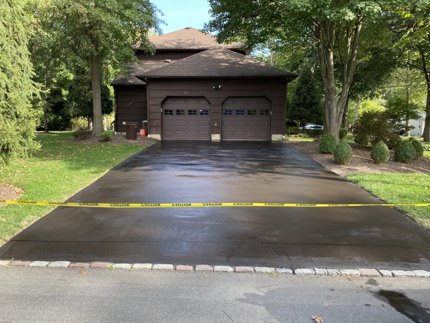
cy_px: 162
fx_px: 323
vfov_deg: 53.1
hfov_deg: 67.3
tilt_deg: -4.6
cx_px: 215
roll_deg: -0.7
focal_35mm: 26
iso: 32
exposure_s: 1/167
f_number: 1.8
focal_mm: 4.25
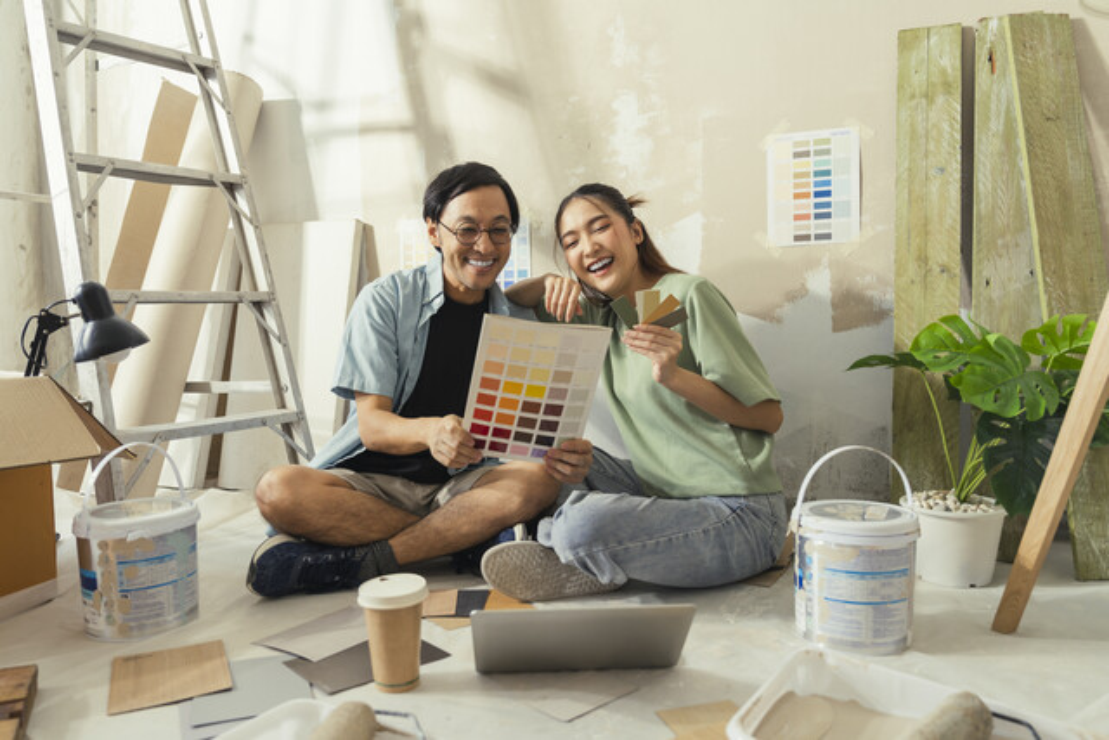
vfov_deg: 46.4
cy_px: 370
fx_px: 863
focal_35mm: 28
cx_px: 554
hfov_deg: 65.5
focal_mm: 28
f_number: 3.5
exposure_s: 1/400
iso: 500
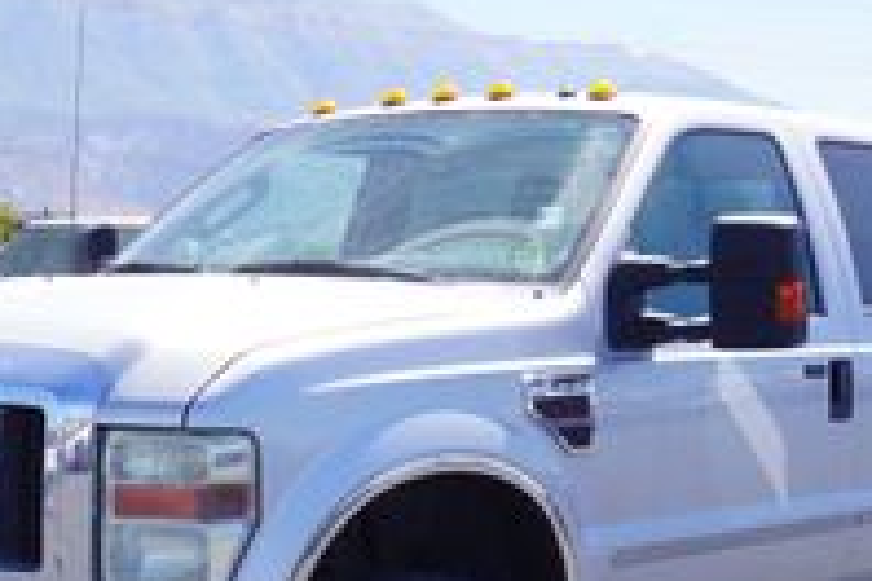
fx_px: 1986
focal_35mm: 82
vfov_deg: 16.4
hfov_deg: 24.8
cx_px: 440
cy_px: 548
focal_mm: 27
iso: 100
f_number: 9
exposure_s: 1/100
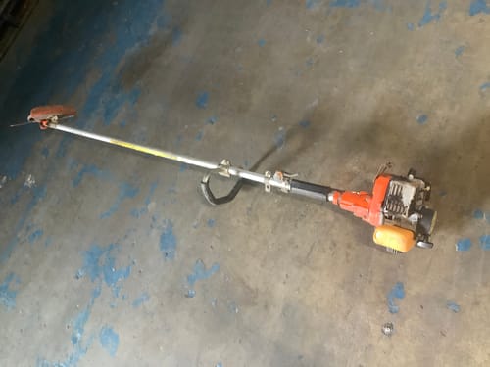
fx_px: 439
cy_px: 184
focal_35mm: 31
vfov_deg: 45.4
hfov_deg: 58.4
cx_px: 245
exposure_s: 1/25
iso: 320
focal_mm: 3.3
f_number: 2.4
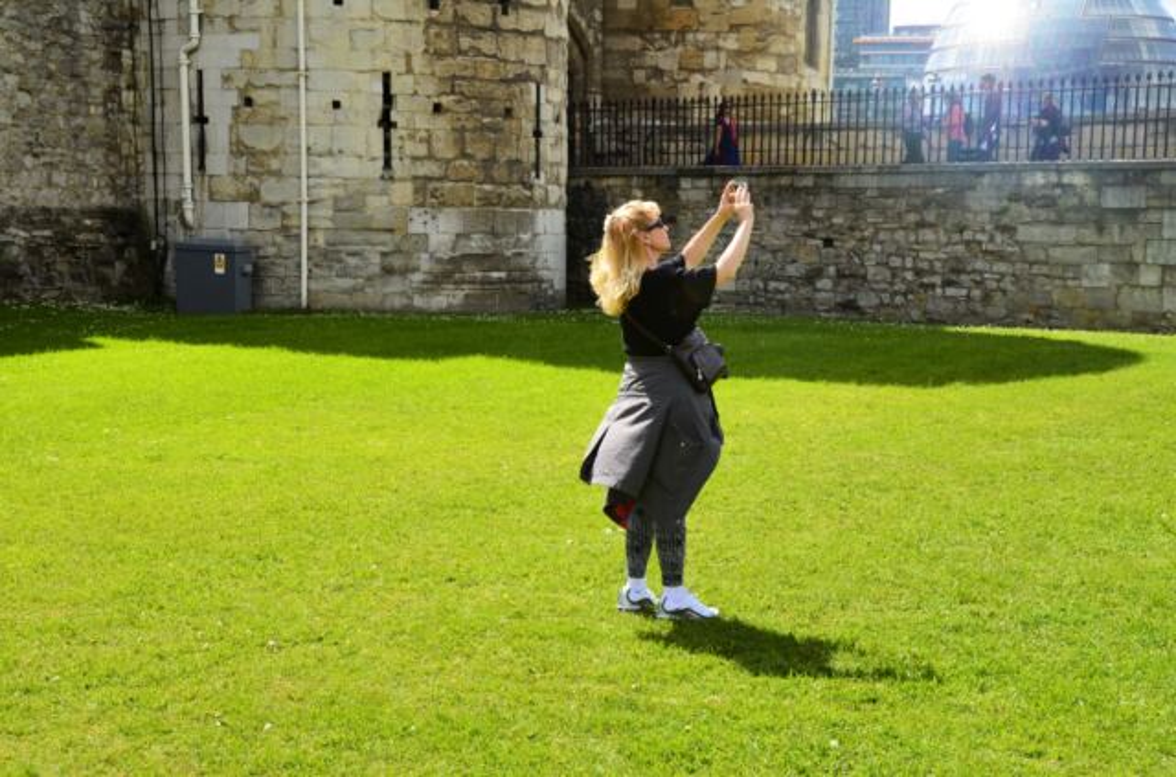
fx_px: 1759
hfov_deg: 37.0
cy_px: 388
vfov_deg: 24.9
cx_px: 588
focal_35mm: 54
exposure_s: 1/50
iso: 100
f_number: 16
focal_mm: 36
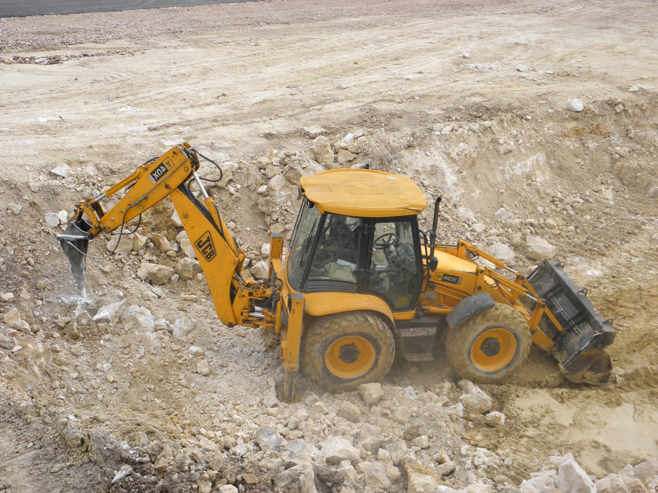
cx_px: 329
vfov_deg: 30.9
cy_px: 246
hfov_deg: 40.4
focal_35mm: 47
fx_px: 893
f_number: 3.9
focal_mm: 8.6
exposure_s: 1/400
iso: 100
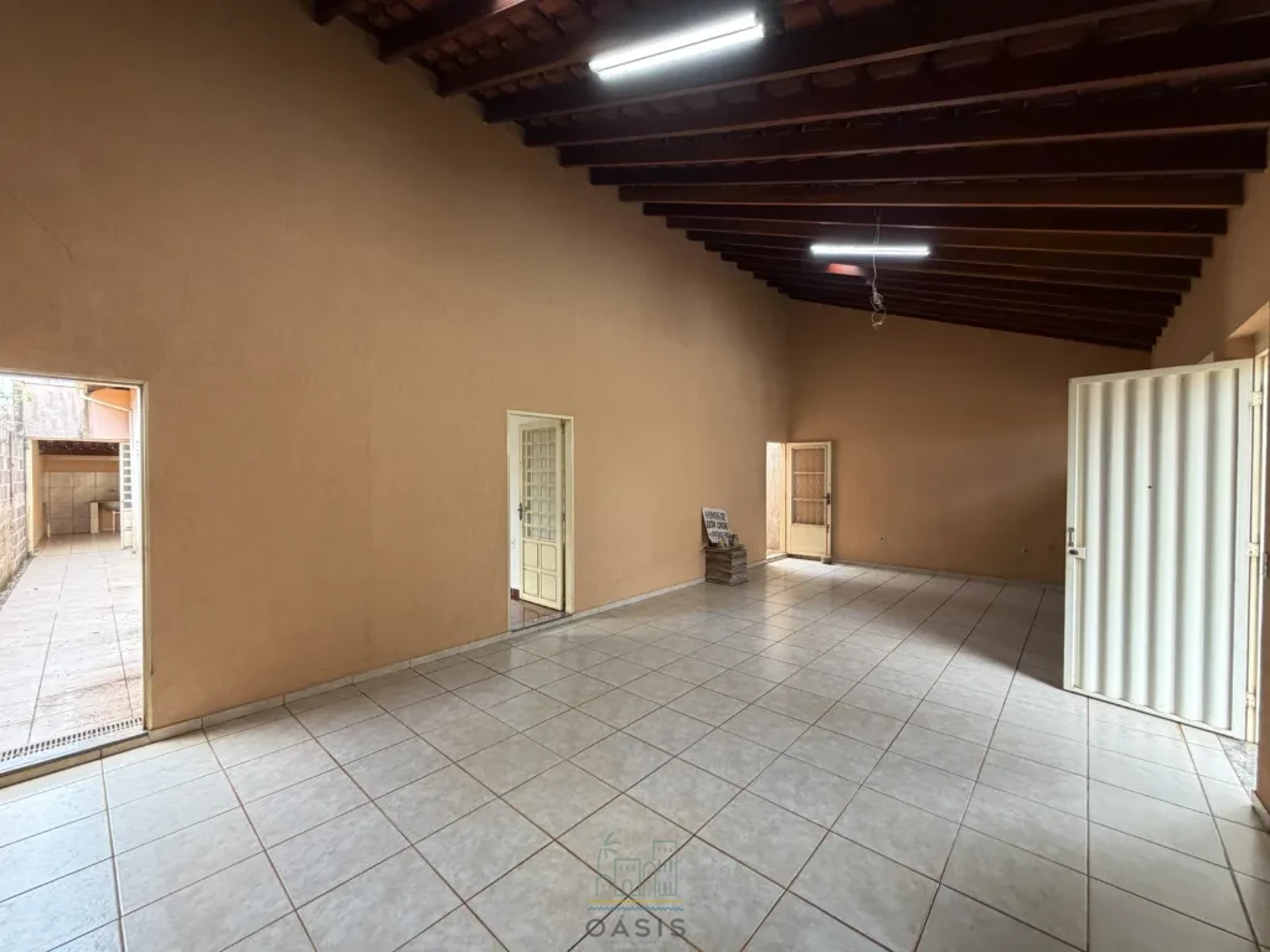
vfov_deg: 85.7
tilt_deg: -0.4
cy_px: 476
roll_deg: +0.2
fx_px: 514
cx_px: 635
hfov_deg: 102.1
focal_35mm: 14
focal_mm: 2.22
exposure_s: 1/60
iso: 250
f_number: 2.2
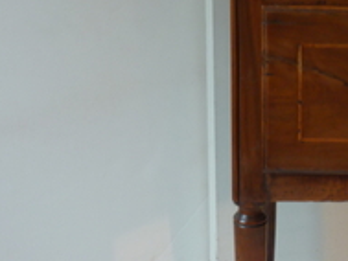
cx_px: 389
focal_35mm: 187
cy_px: 70
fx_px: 1881
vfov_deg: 7.9
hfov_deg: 10.4
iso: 80
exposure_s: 1/8
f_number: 3.9
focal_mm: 9.7
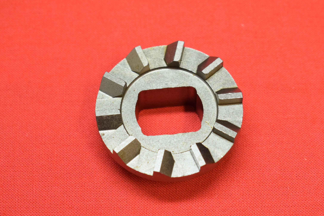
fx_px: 1105
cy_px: 124
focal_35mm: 123
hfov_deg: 16.7
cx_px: 173
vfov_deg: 11.2
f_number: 5.6
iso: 1600
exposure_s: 1/60
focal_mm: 55
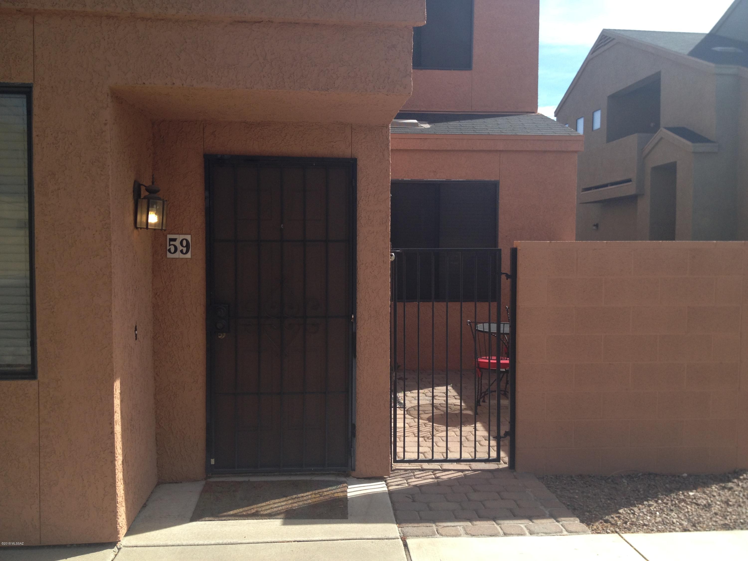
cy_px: 280
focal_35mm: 35
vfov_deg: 40.7
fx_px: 756
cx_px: 374
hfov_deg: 52.6
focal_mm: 4.28
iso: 50
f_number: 2.4
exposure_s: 1/812
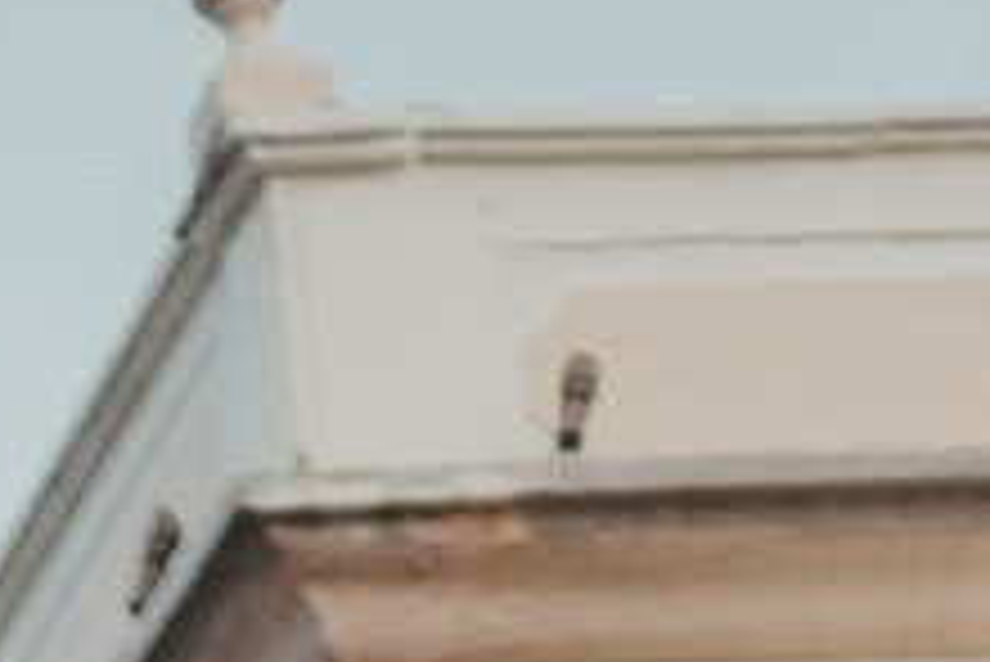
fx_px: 11199
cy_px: 5629
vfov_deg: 2.8
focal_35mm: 407
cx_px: -1978
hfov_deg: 4.8
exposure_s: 1/200
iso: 400
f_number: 2.5
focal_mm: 35
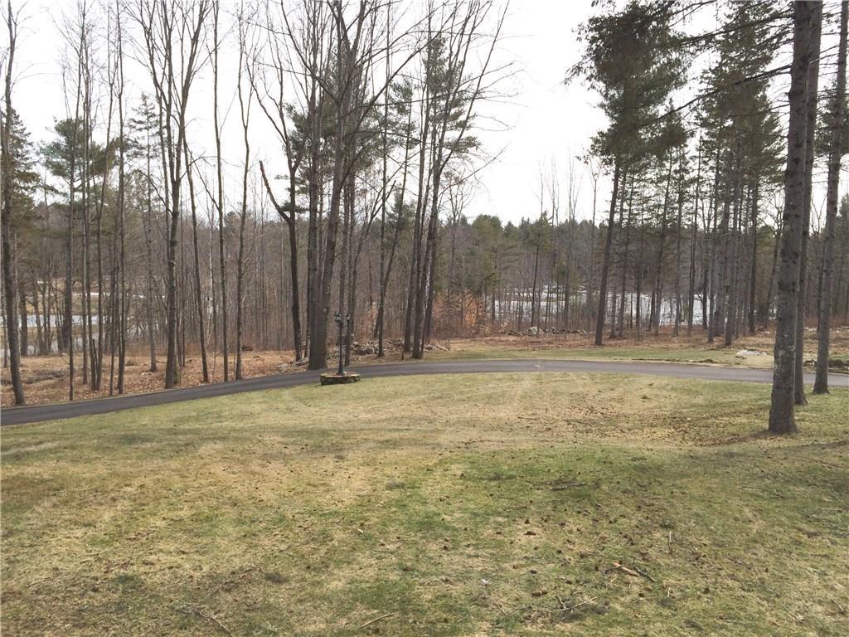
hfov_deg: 60.0
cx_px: 424
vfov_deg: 46.8
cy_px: 318
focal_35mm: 30
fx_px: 736
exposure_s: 1/1466
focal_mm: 4.12
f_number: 2.2
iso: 50
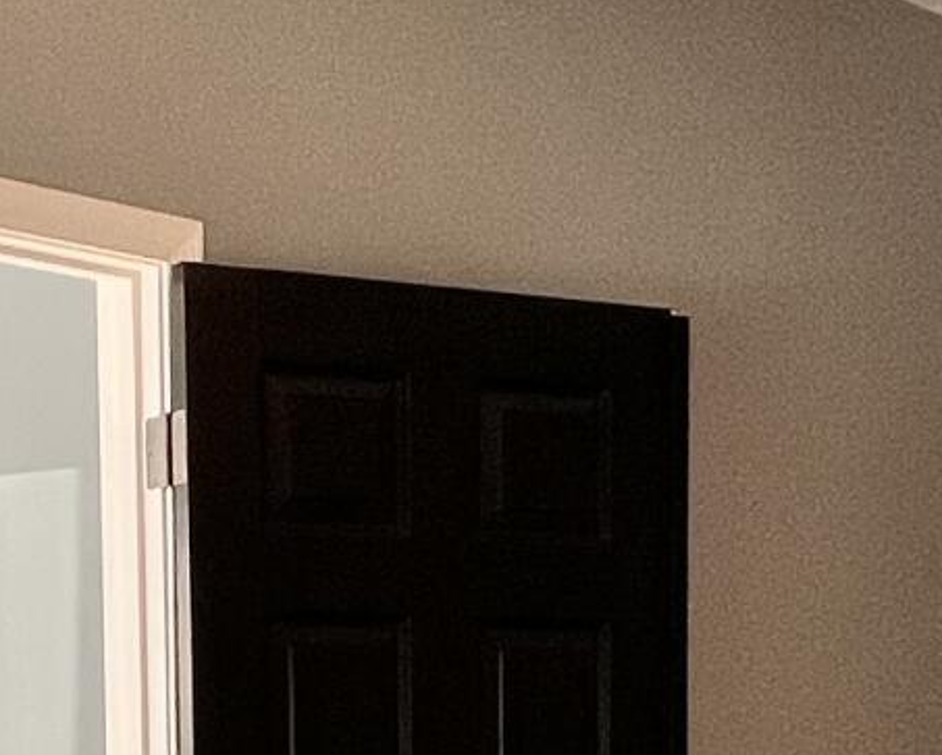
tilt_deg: -7.1
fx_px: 2343
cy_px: 1098
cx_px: 256
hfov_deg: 22.6
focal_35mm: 84
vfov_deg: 16.8
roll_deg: +0.9
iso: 125
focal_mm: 1.57
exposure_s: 1/120
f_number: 1.8
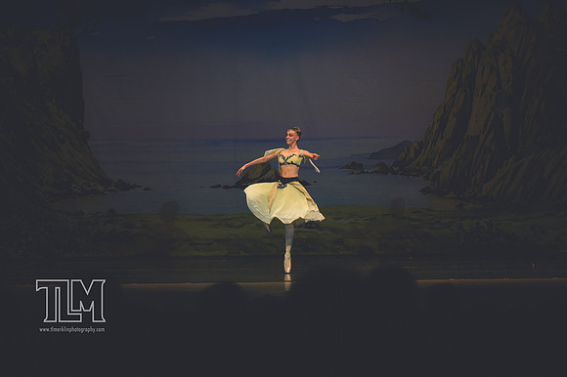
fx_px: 2125
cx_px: 284
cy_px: 188
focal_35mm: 135
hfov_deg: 15.2
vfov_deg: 10.1
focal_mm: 90
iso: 450
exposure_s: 1/500
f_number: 2.8
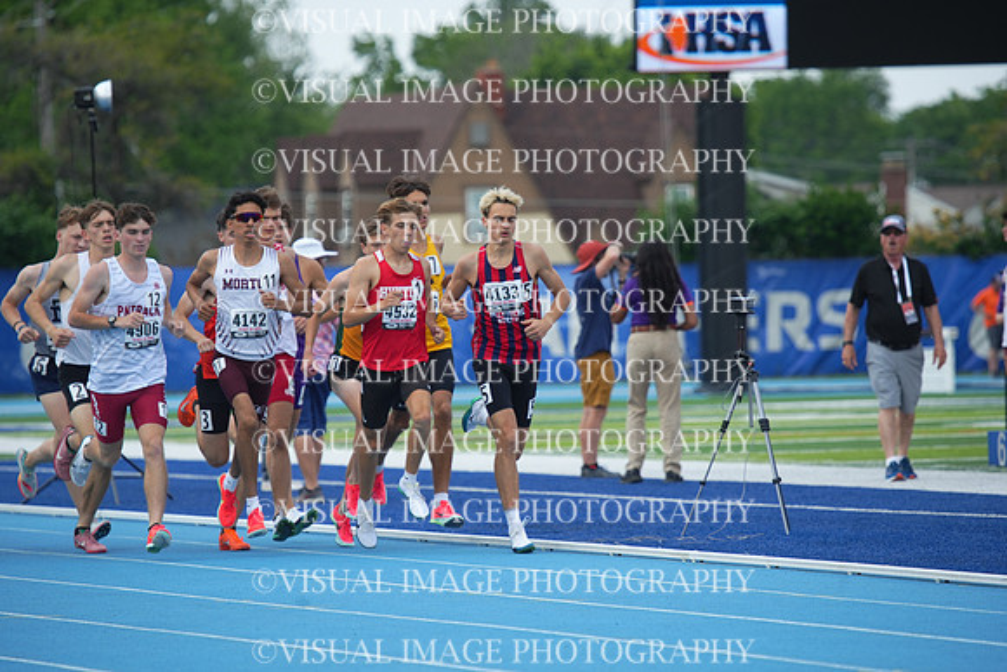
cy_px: 336
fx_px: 8393
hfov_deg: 6.9
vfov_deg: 4.6
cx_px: 504
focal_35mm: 300
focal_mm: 300
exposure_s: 1/1000
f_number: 5.6
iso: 400
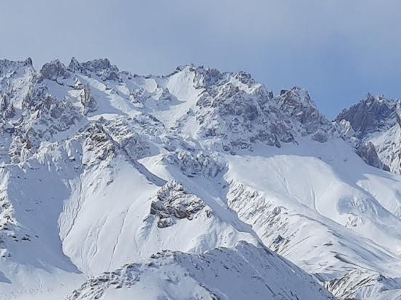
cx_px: 413
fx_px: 2026
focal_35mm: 175
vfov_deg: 8.0
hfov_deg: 11.2
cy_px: 628
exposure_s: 1/2257
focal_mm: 4.6
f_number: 2
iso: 40
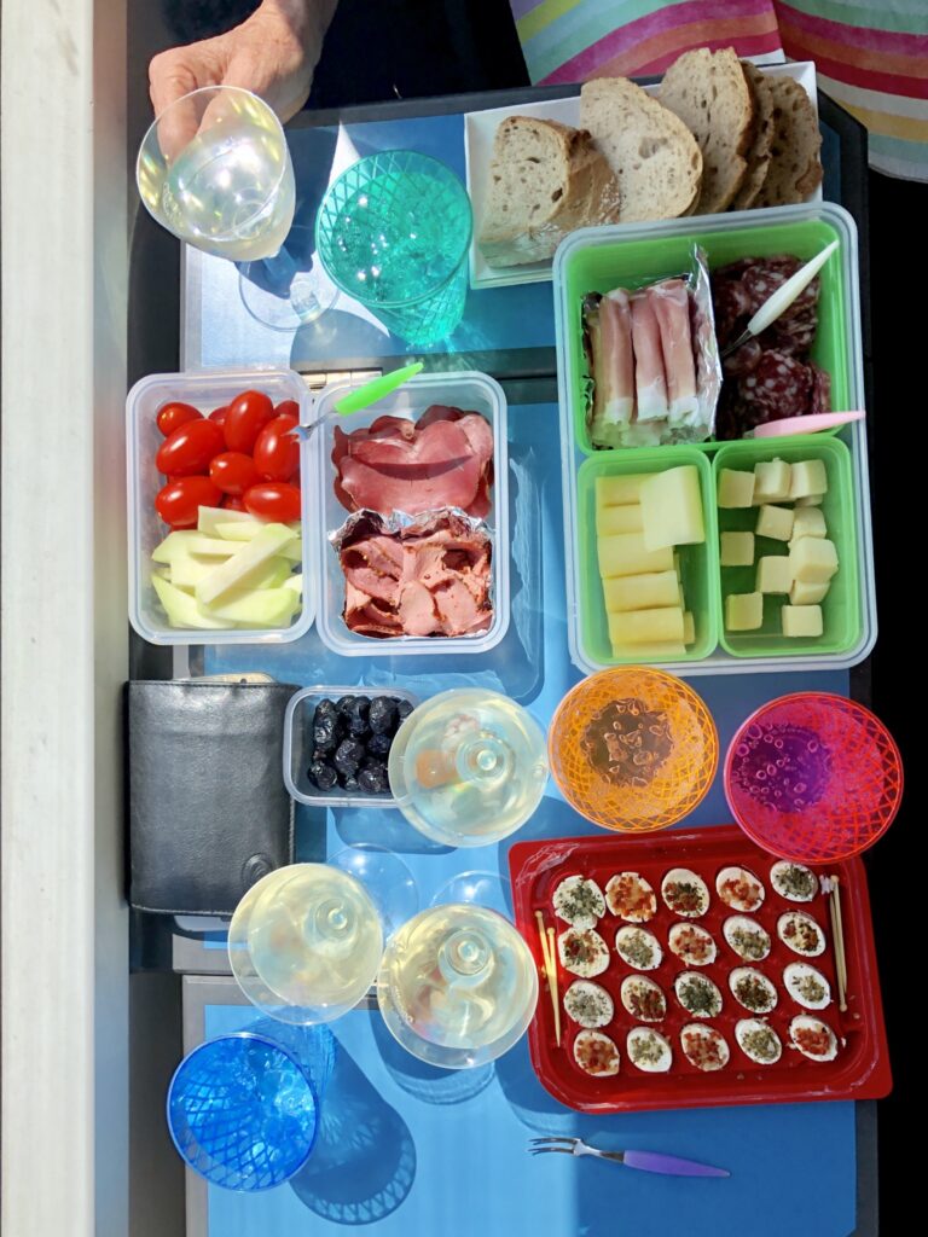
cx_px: 464
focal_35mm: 28
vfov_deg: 63.4
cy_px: 618
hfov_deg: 49.7
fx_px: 1001
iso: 20
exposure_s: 1/335
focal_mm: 4
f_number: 1.8
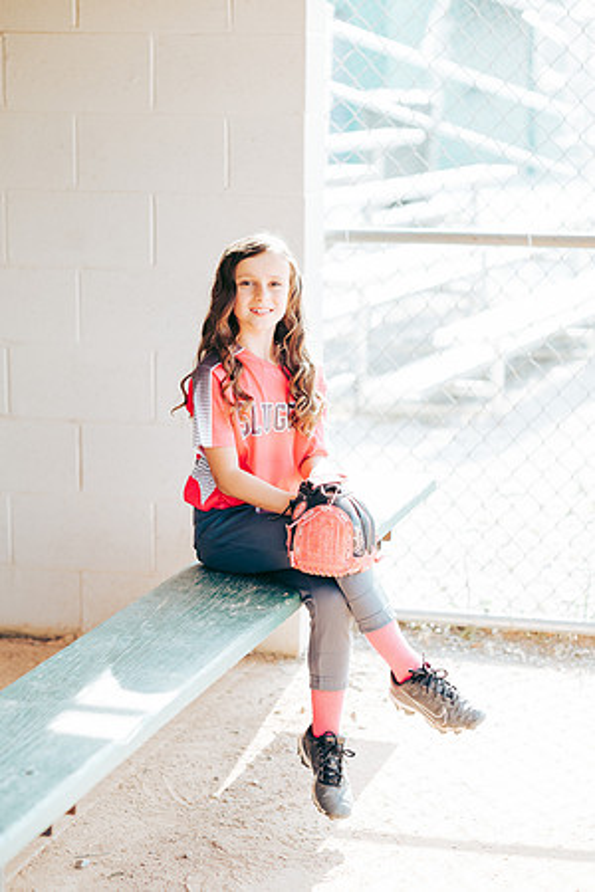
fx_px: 2107
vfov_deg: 23.9
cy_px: 446
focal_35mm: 85
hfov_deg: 16.1
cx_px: 298
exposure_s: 1/320
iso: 160
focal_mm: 85
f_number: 2.8
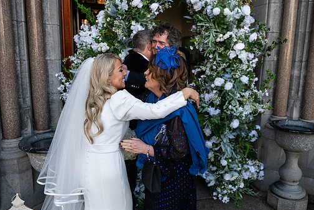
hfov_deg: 60.3
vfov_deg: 42.3
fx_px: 270
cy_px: 110
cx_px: 151
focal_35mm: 31
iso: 500
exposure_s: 1/1600
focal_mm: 27
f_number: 3.5
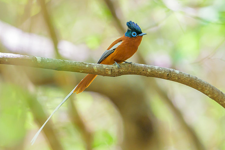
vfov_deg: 1.9
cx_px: 110
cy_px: 31
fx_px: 4524
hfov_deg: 2.8
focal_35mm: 724
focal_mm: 400
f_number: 4
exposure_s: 1/800
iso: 2500
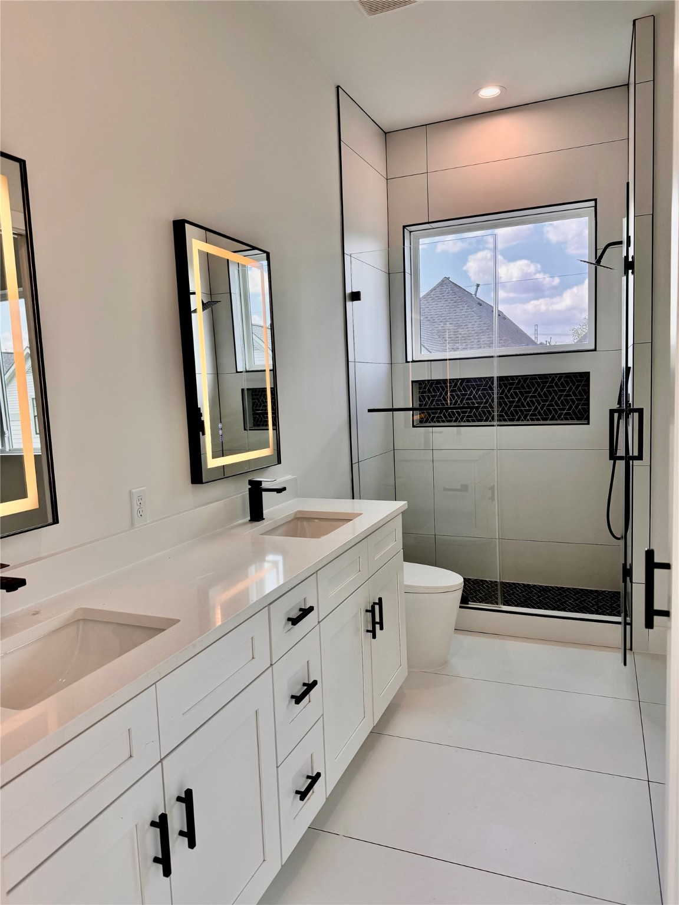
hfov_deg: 56.8
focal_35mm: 24
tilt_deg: -6.7
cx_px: 340
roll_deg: +1.9
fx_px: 628
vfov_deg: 71.6
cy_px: 452
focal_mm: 6.76
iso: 80
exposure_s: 1/354
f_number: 1.78
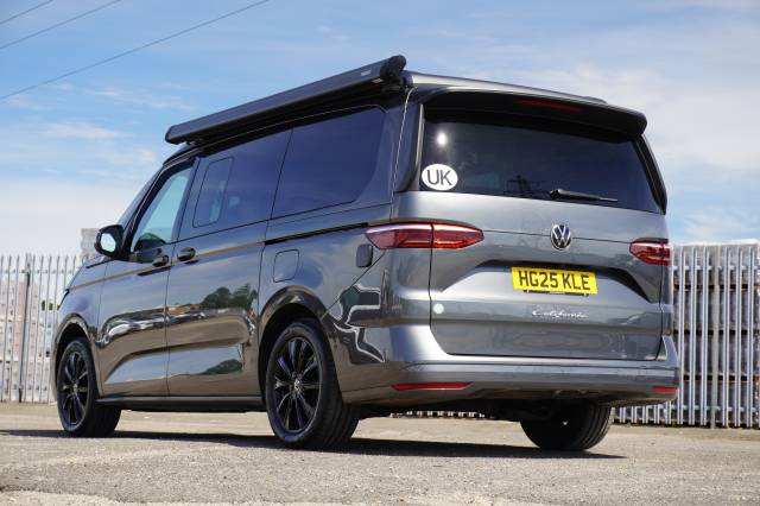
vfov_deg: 18.2
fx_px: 1582
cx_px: 380
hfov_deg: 27.0
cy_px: 253
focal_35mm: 75
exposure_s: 1/100
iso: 100
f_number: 8
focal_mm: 50
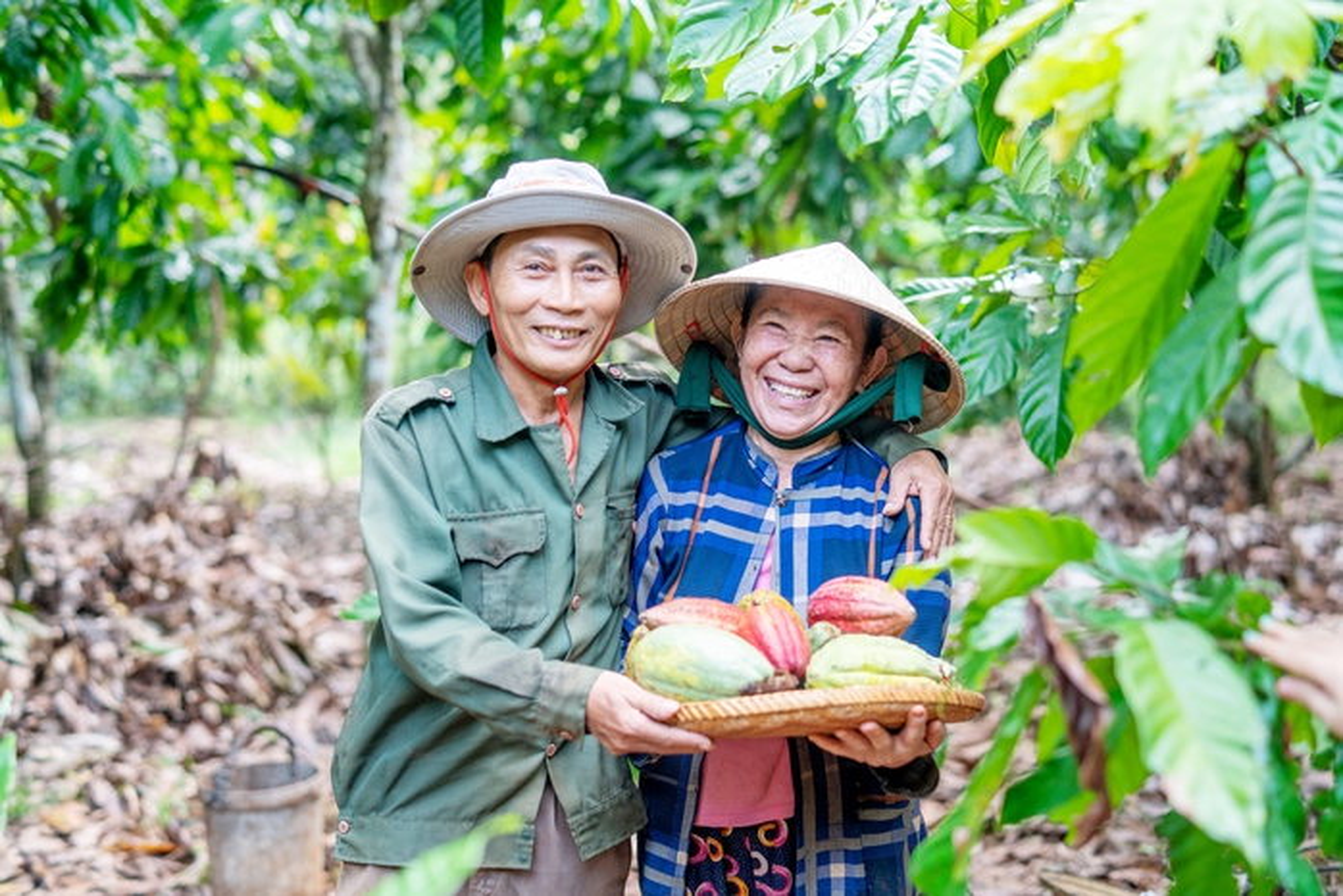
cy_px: 448
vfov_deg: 27.0
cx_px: 672
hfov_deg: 39.6
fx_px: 1866
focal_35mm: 50
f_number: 2.2
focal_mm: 50
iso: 500
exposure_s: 1/400
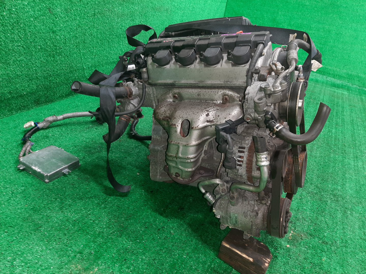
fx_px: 275
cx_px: 183
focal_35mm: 26
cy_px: 137
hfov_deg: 67.3
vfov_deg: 53.1
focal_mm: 3.93
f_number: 1.7
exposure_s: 1/33
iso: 171
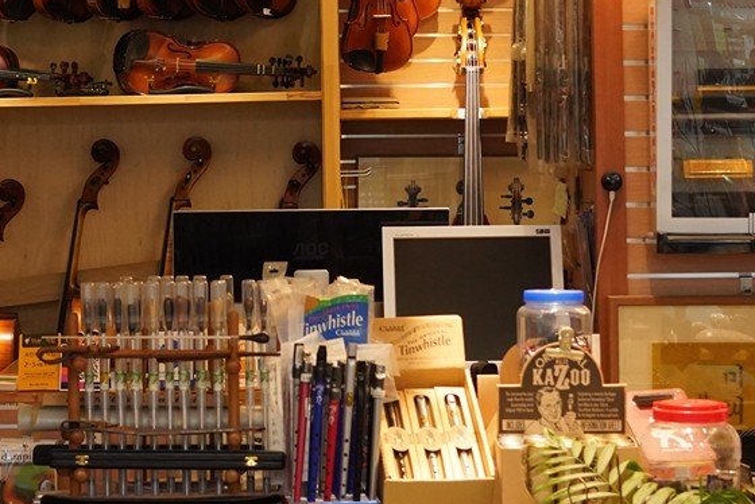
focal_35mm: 125
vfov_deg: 10.9
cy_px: 49
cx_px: 248
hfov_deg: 16.3
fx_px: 2623
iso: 1600
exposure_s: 1/80
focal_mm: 35
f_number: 4
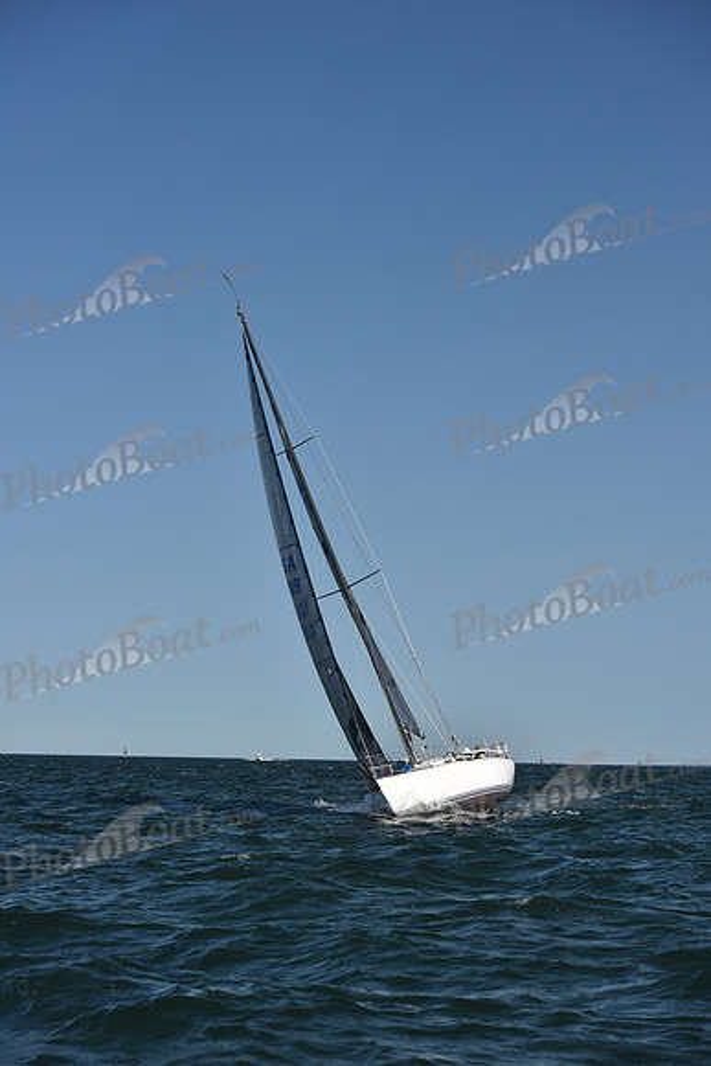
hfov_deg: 19.5
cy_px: 533
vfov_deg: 28.8
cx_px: 356
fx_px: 2072
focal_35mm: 70
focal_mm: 70
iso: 250
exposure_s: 1/800
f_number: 5.6
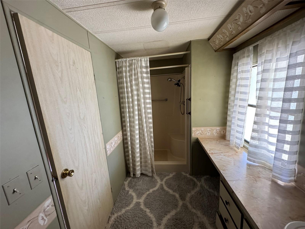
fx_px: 123
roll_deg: +3.9
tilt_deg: -8.4
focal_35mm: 14
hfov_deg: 102.1
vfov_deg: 85.7
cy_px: 114
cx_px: 152
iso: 320
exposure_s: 1/60
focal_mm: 2.22
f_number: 2.2
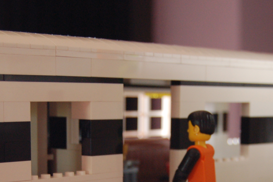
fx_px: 780
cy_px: 184
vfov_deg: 13.1
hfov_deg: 19.8
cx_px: 155
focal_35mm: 103
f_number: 4.2
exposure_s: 1/30
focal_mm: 30
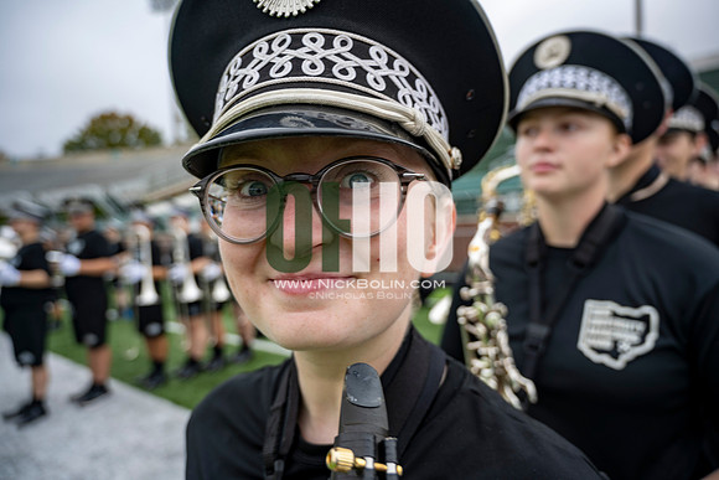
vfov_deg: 53.2
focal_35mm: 24
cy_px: 240
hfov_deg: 73.7
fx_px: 479
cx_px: 360
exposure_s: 1/200
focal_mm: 24
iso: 80
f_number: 4
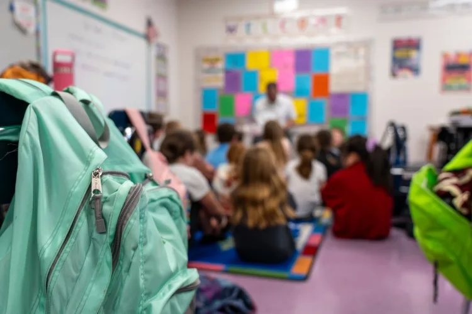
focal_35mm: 31
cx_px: 236
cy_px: 157
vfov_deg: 42.3
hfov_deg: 60.3
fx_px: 406
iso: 500
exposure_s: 1/80
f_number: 4
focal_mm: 31
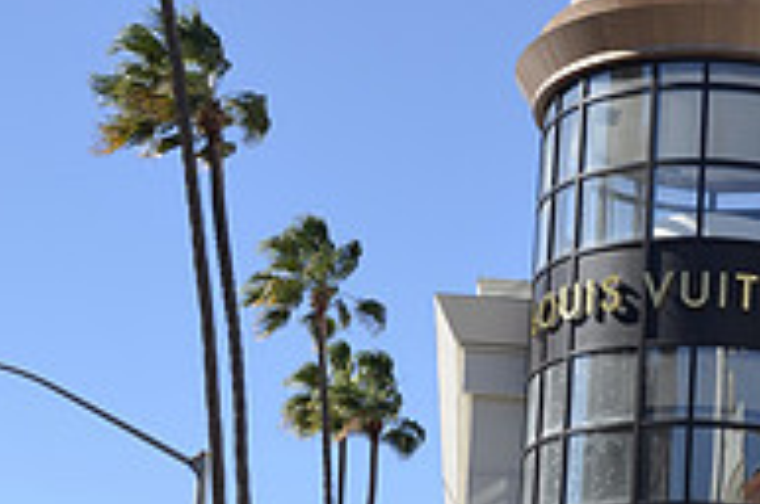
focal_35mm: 108
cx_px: 788
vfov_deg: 12.4
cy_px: 536
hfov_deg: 18.4
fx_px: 2276
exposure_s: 1/250
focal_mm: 24
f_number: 8
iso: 140
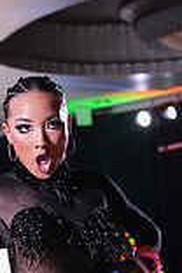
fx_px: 2108
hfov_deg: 4.9
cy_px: 374
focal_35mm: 278
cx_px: -25
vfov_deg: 7.3
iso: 10000
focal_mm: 75
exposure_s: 1/400
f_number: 5
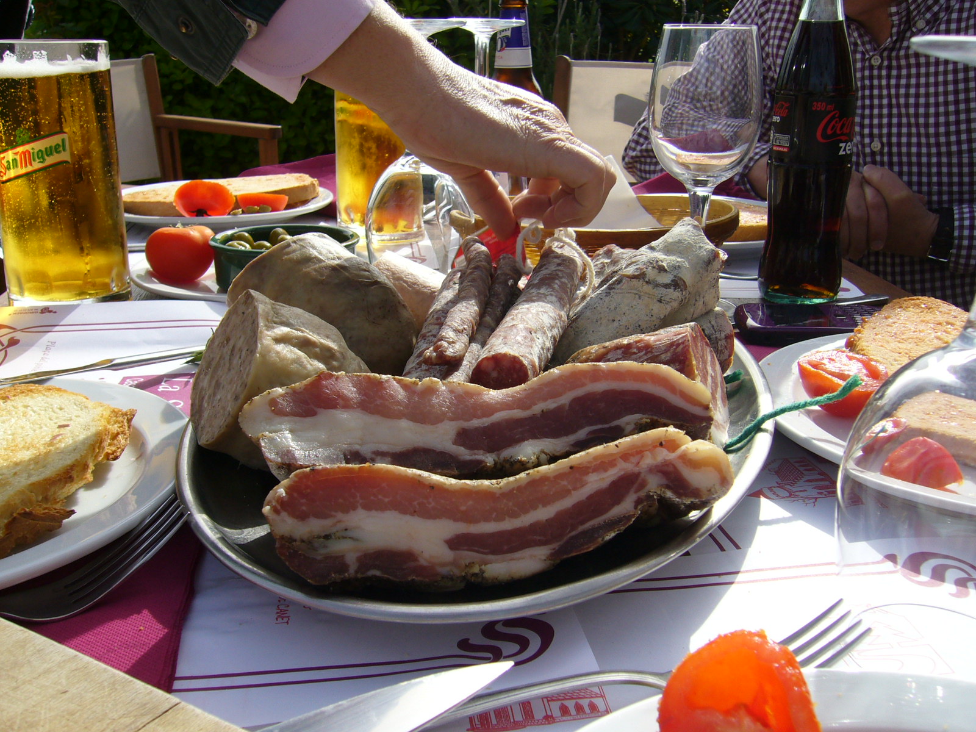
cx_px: 488
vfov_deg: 40.7
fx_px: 987
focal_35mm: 35
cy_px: 366
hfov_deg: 52.6
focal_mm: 5.8
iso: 80
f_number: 5.6
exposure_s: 1/250
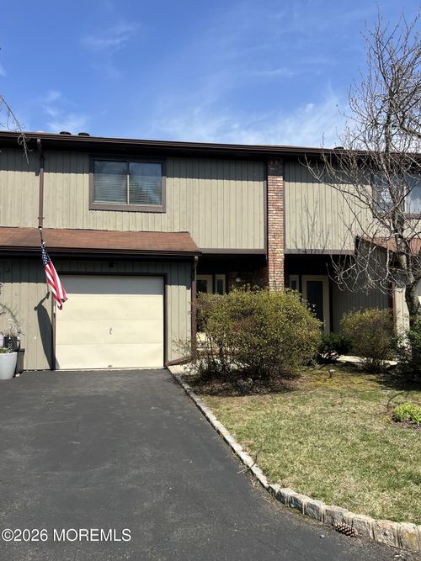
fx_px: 422
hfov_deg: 53.0
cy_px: 280
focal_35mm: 26
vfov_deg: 67.3
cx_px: 210
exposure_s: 1/3571
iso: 50
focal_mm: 5.7
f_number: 1.5
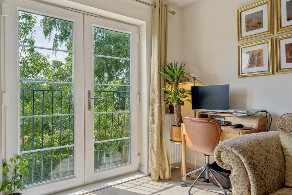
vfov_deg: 53.1
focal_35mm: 24
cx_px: 146
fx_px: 195
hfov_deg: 73.7
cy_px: 98
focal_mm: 24
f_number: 6.3
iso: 125
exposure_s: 1/100
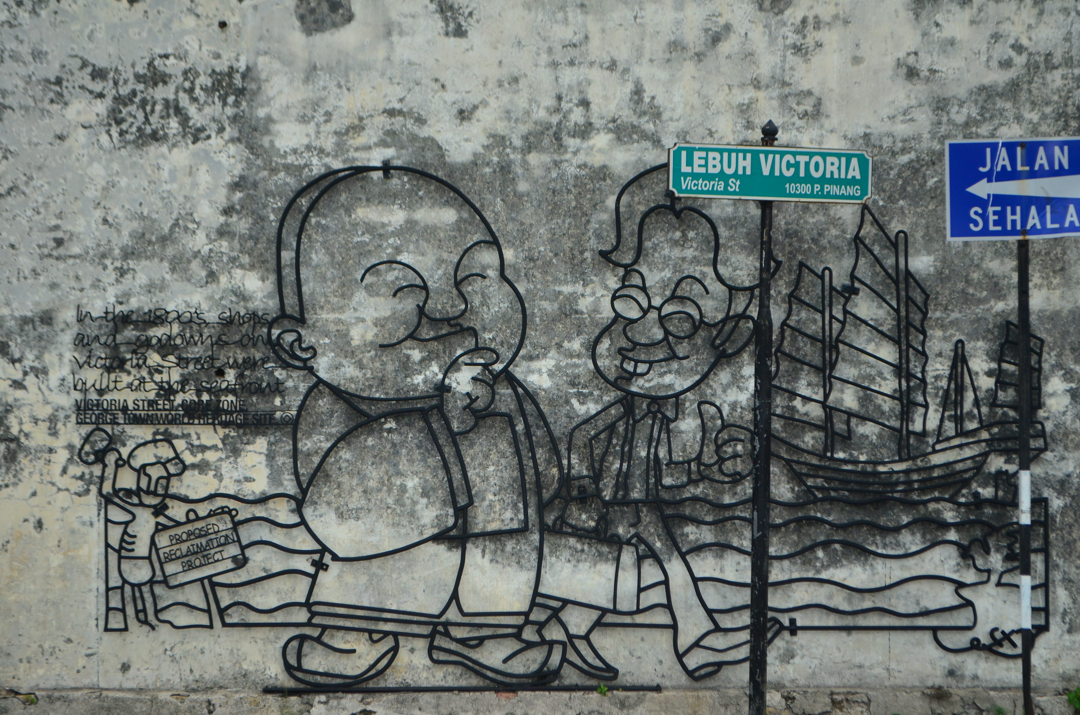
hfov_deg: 27.0
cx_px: 540
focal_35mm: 75
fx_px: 2245
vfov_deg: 18.1
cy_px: 358
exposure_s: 1/500
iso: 500
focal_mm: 50
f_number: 5.6
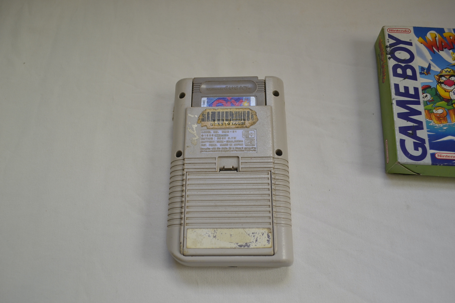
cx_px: 228
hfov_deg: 61.9
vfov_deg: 43.6
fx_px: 379
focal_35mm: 30
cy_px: 152
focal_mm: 20
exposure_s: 1/100
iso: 400
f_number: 5
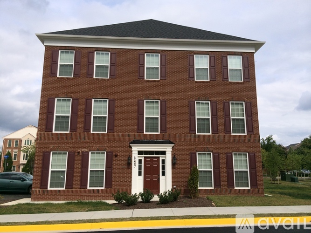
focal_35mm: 30
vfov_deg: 46.8
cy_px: 116
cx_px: 156
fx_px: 269
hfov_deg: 60.0
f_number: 2.2
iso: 40
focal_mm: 4.12
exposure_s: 1/1953
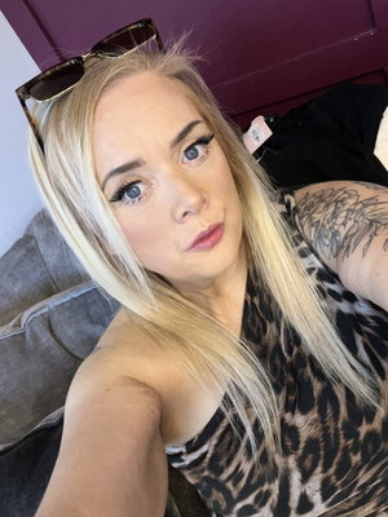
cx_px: 194
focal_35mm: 30
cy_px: 258
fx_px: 448
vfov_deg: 60.0
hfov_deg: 46.8
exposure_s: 1/48
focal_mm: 2.71
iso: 125
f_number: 2.2
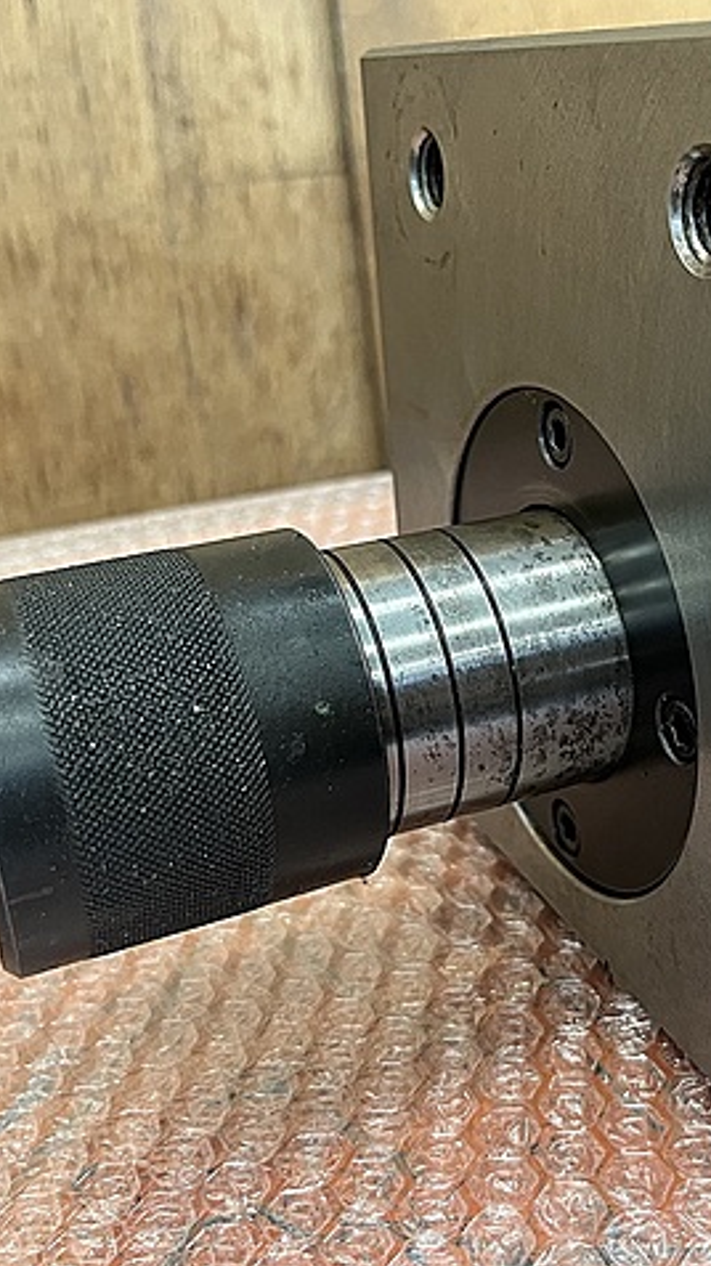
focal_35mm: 38
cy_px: 632
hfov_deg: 30.8
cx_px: 496
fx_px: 1275
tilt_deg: -25.1
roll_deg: +3.3
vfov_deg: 52.8
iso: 200
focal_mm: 5.1
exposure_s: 1/60
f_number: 1.6
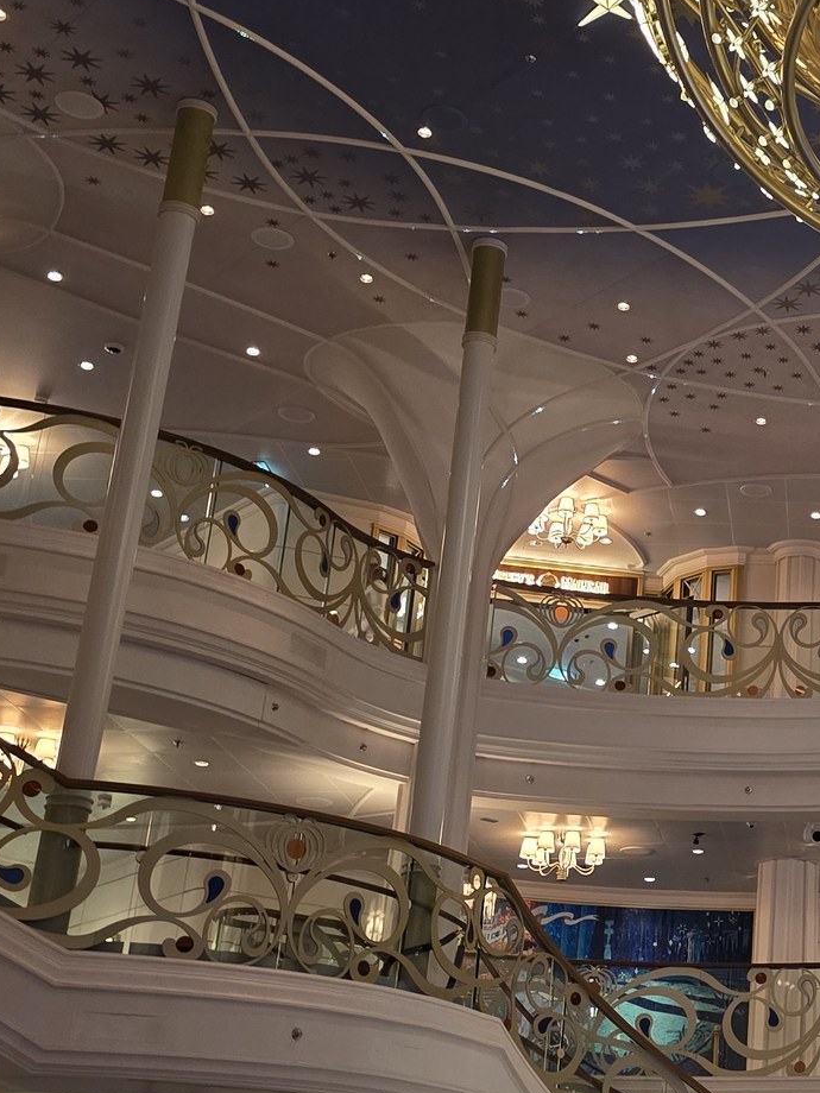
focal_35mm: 60
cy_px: 518
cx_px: 960
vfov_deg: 32.2
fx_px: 1895
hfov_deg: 22.6
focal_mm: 6.3
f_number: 1.7
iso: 400
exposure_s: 1/30
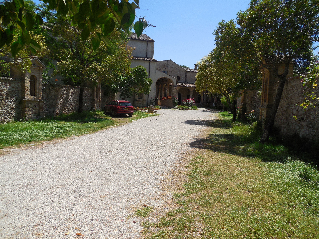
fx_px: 230
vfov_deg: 54.9
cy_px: 120
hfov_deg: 69.4
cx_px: 160
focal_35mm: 25
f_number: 3.1
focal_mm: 4.5
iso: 125
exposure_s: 1/2000
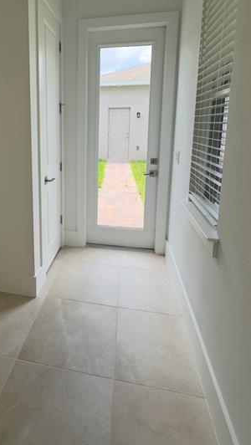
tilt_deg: -8.6
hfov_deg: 49.9
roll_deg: -2.1
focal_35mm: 22
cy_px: 165
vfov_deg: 79.6
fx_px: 260
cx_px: 69
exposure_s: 1/396
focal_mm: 2.22
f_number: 2.2
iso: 40
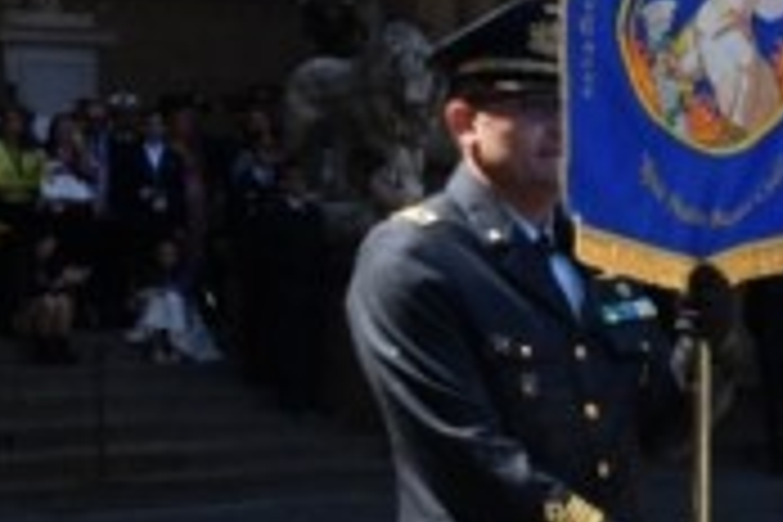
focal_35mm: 200
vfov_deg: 6.8
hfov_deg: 9.5
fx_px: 4350
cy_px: 641
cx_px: 1647
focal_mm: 34
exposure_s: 1/250
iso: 500
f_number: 16
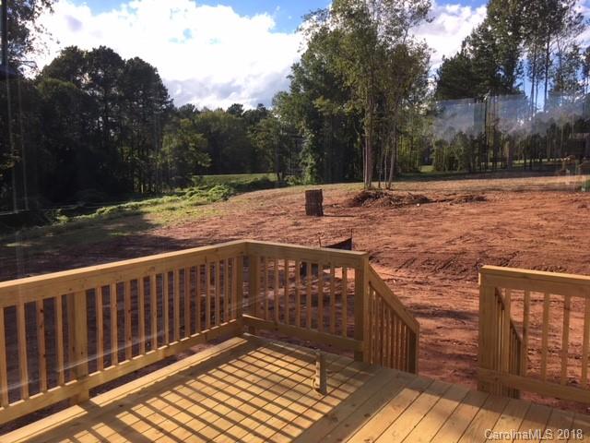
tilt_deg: -6.2
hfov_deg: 61.7
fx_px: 494
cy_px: 222
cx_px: 295
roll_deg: +0.9
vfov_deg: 48.2
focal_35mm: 29
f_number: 2.2
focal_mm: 4.15
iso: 25
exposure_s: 1/538
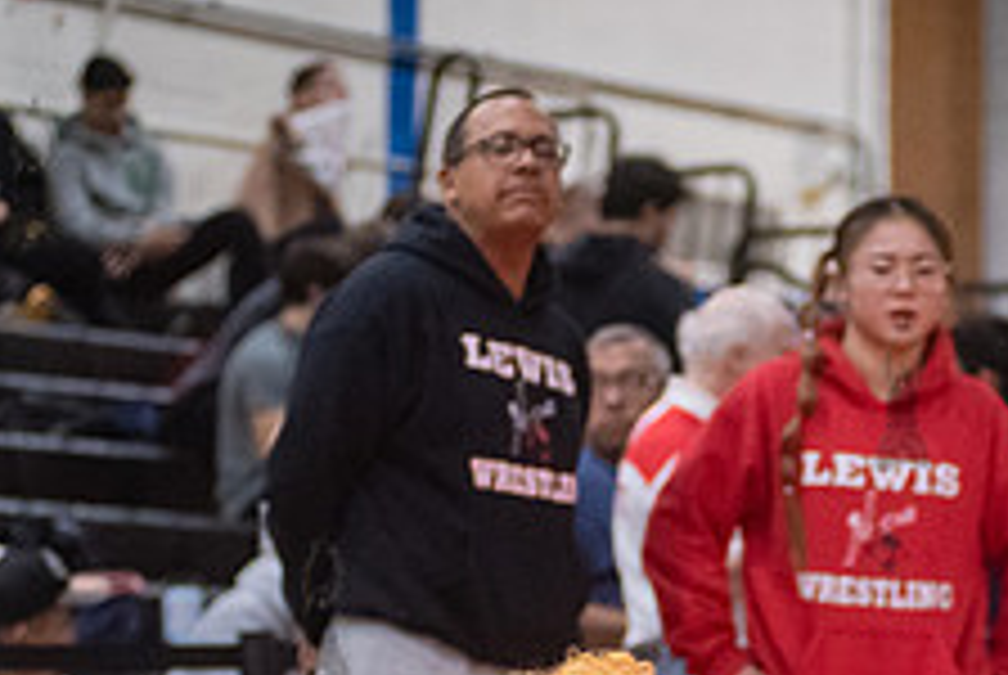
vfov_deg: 6.2
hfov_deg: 9.3
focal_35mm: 221
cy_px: 776
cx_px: 928
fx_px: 6196
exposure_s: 1/500
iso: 8000
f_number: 3.2
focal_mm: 80
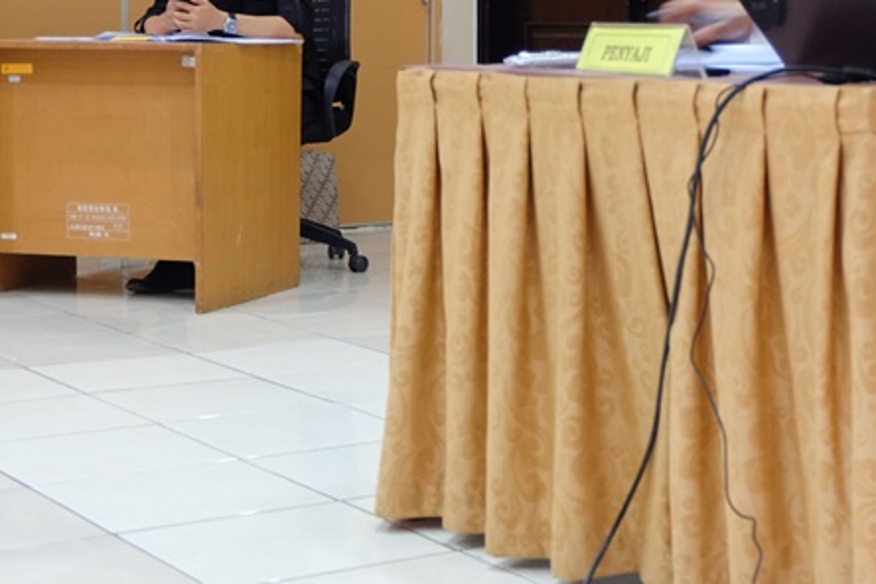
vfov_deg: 16.7
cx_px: 696
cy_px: 87
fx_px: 1971
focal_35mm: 81
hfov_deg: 24.7
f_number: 4.5
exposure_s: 1/10
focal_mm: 26.9
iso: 800
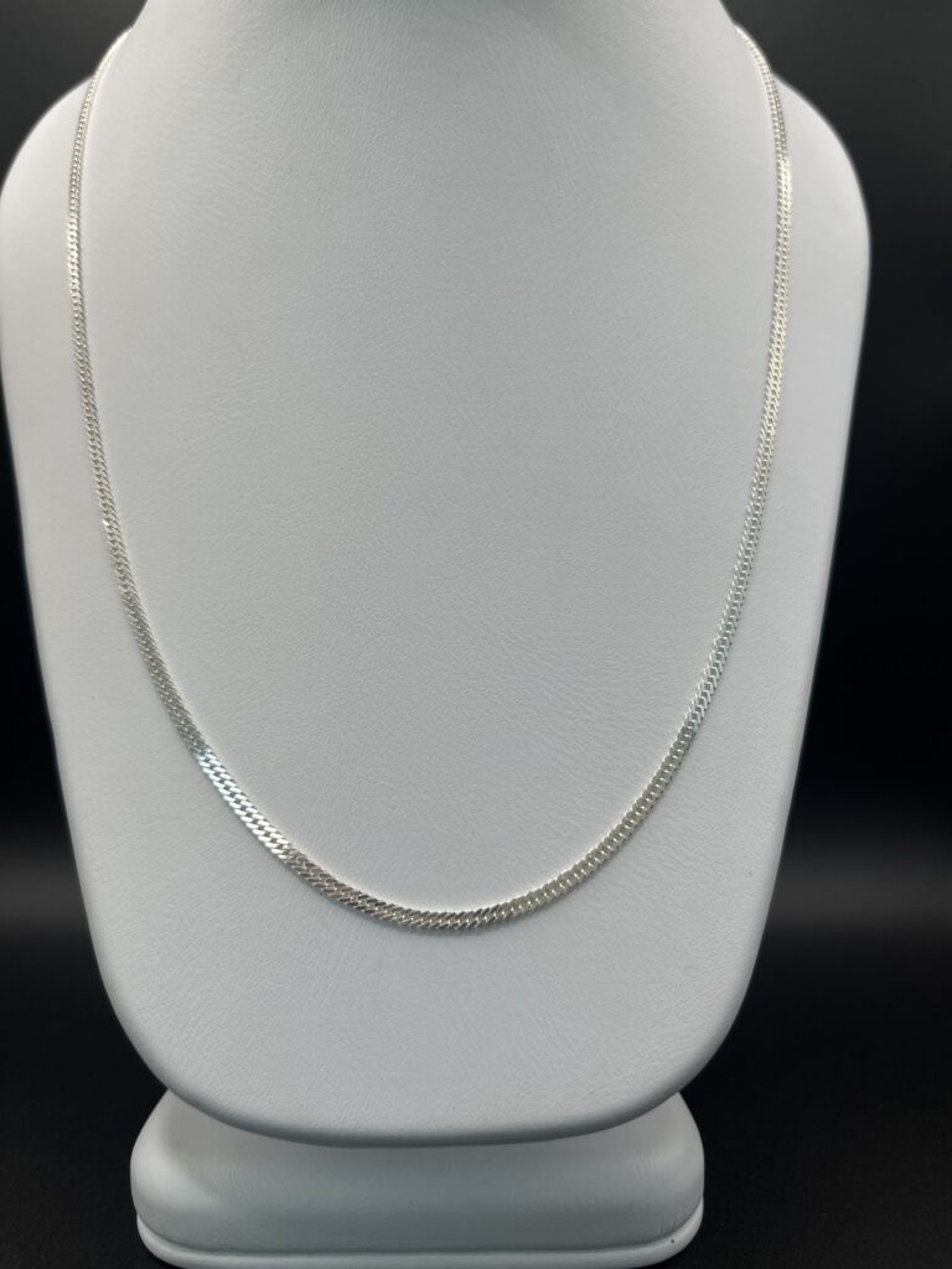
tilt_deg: -11.7
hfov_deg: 53.1
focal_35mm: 26
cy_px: 634
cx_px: 476
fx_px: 953
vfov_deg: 67.3
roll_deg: +0.4
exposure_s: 1/390
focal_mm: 5.1
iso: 50
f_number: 1.6
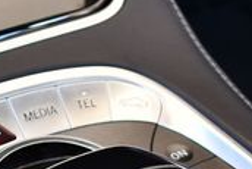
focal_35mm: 134
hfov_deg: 15.2
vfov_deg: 10.1
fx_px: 939
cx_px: 73
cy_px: 213
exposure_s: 1/125
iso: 800
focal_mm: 18
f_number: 3.5
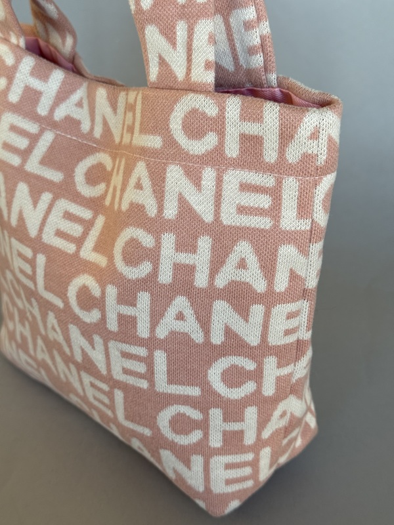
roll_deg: +1.3
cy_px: 262
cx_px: 197
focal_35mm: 48
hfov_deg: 30.3
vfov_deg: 39.7
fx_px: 728
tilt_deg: -35.7
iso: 80
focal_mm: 6.76
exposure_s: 1/122
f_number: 1.78
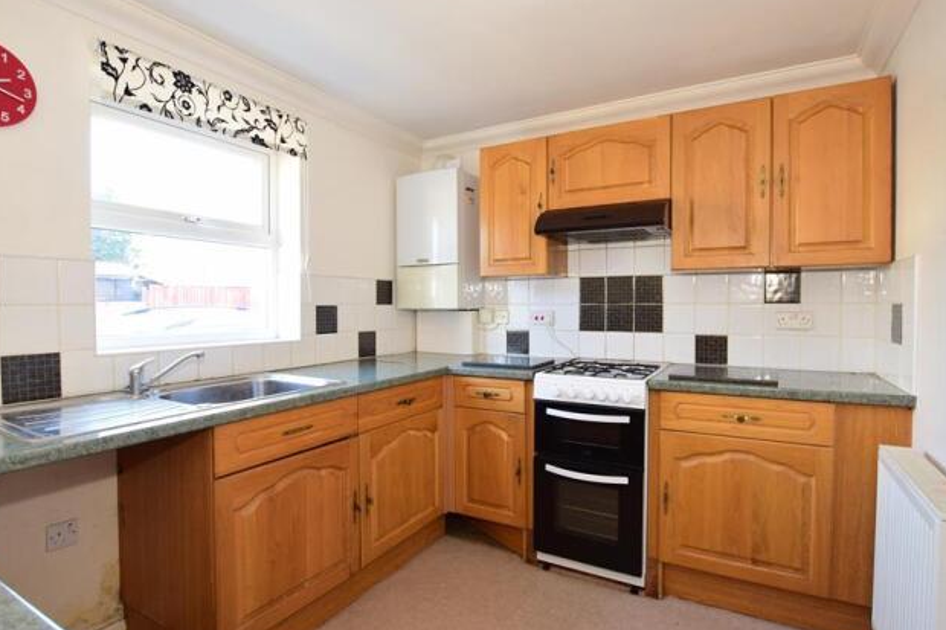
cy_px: 318
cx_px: 484
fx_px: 480
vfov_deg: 66.6
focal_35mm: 18
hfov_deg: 89.2
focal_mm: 11.5
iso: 400
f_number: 5.6
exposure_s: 1/25
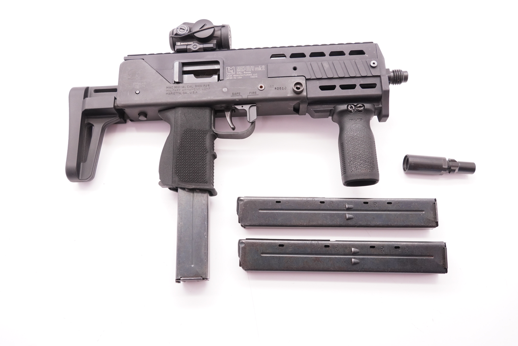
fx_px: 389
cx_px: 259
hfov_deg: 67.4
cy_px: 173
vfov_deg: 48.0
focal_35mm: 27
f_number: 5.6
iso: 1000
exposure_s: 1/125
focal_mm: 18
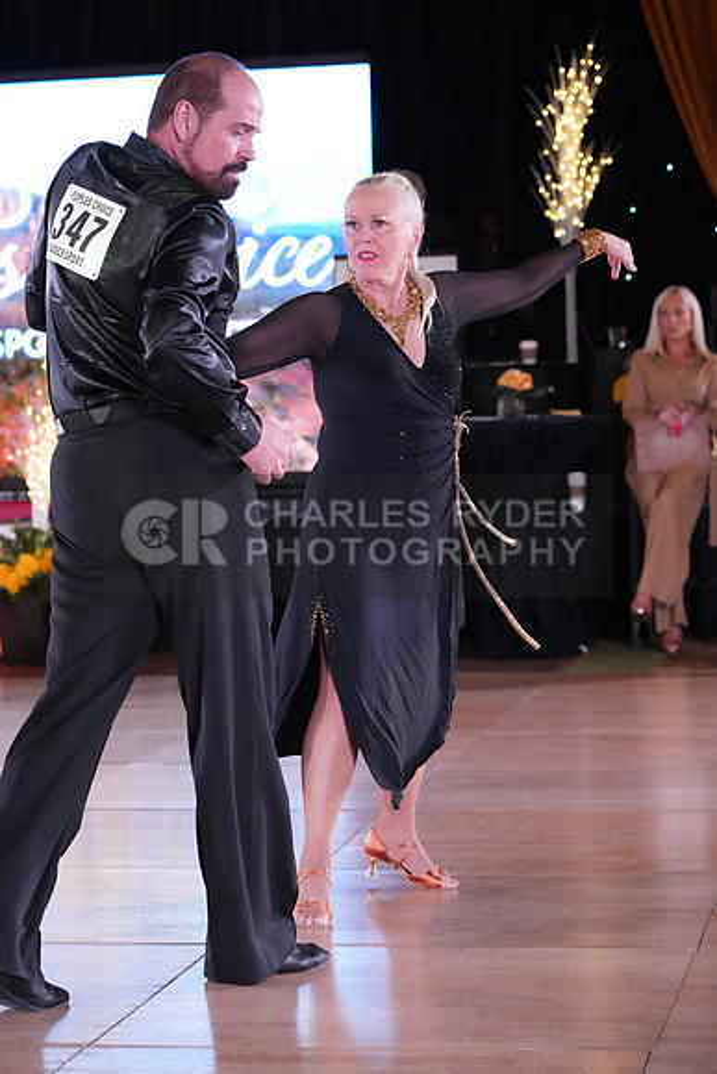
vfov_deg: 21.2
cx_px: 358
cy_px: 537
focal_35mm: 96
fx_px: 2866
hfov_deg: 14.3
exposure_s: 1/400
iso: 8000
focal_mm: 96
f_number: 5
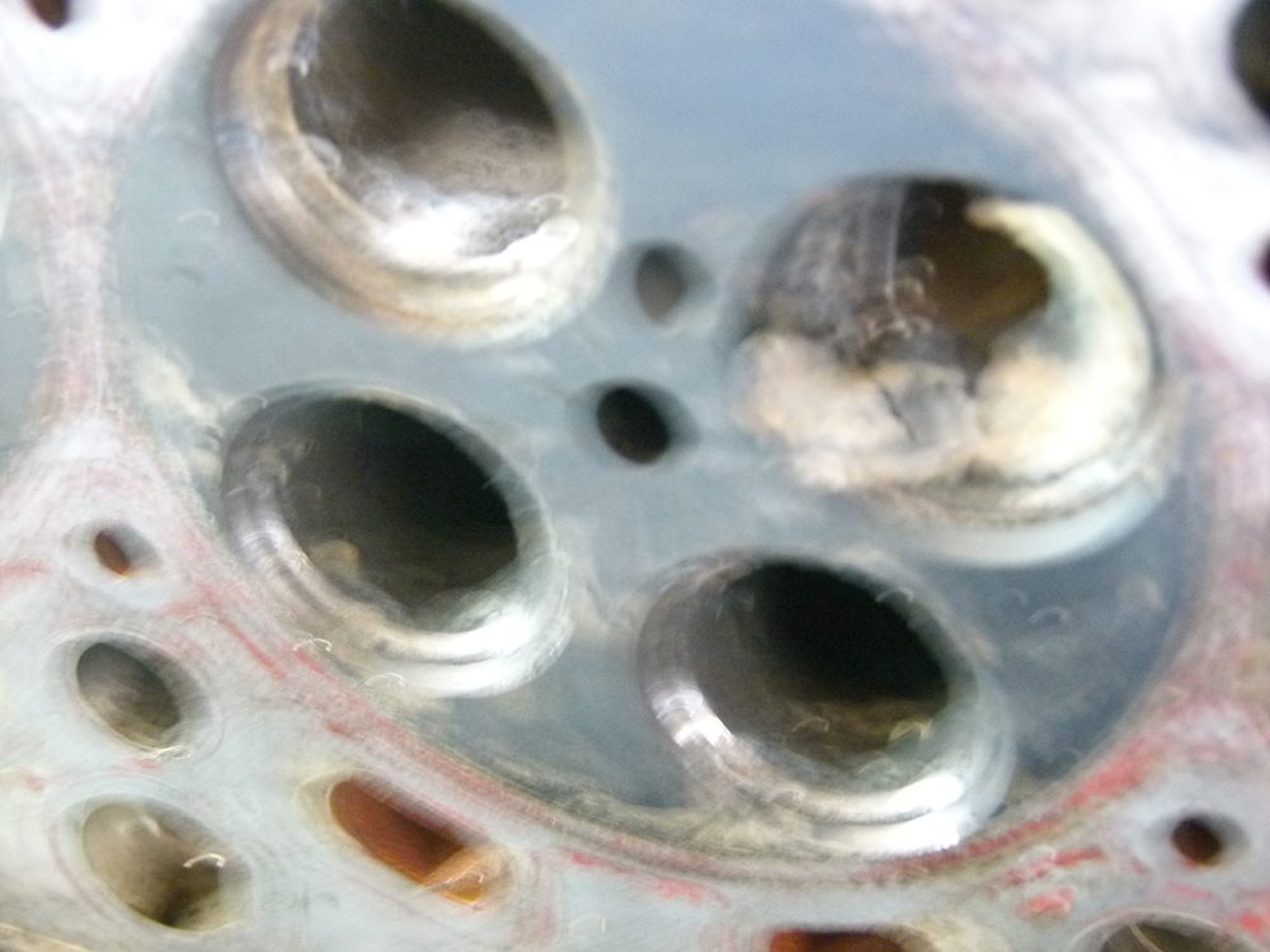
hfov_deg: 22.3
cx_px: 635
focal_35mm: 88
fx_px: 3229
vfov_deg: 16.8
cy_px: 476
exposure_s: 1/4
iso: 400
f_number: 3.4
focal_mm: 15.8
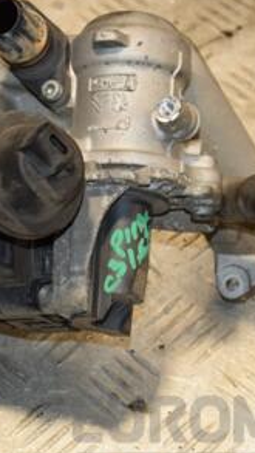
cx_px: 43
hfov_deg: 9.0
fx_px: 1621
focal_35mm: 135
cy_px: 213
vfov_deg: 15.9
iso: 800
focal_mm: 42
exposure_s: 1/200
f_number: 5.6
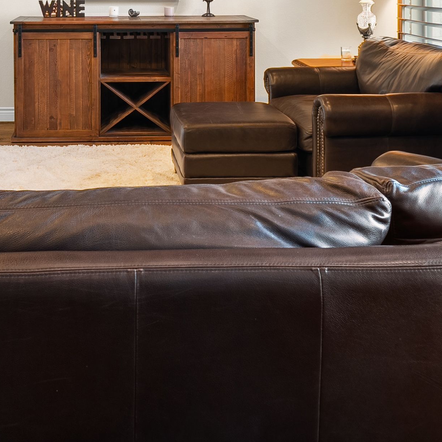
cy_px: -27
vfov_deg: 30.4
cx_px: 140
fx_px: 737
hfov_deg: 33.0
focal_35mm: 51
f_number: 10
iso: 250
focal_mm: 16
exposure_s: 1.6
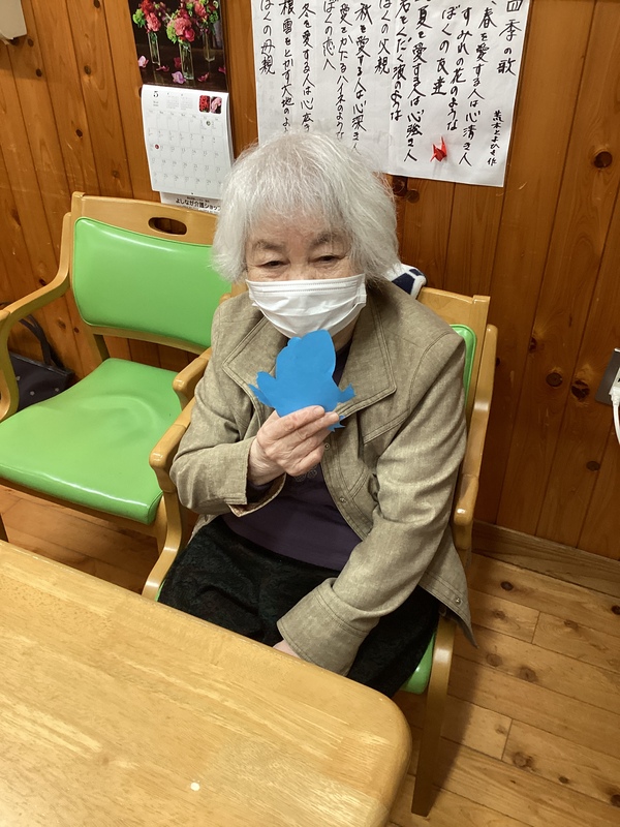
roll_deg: +1.5
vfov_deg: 58.4
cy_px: 414
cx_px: 310
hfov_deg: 45.4
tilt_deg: -37.5
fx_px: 740
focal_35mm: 31
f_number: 2.4
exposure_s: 1/50
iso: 125
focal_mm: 3.3
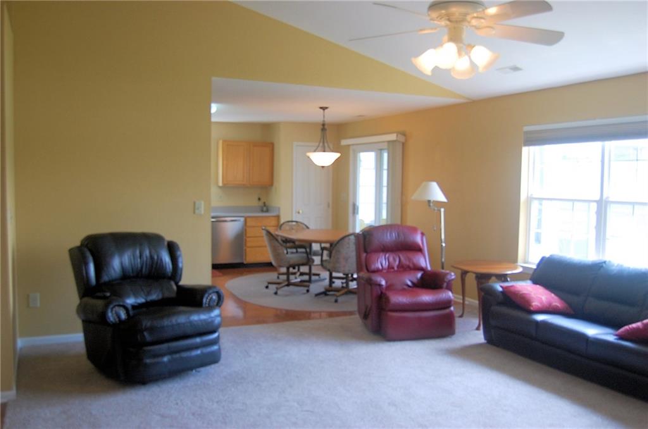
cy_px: 214
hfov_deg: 57.3
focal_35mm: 33
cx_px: 324
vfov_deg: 39.8
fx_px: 593
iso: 400
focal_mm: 22
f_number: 4
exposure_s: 1/60
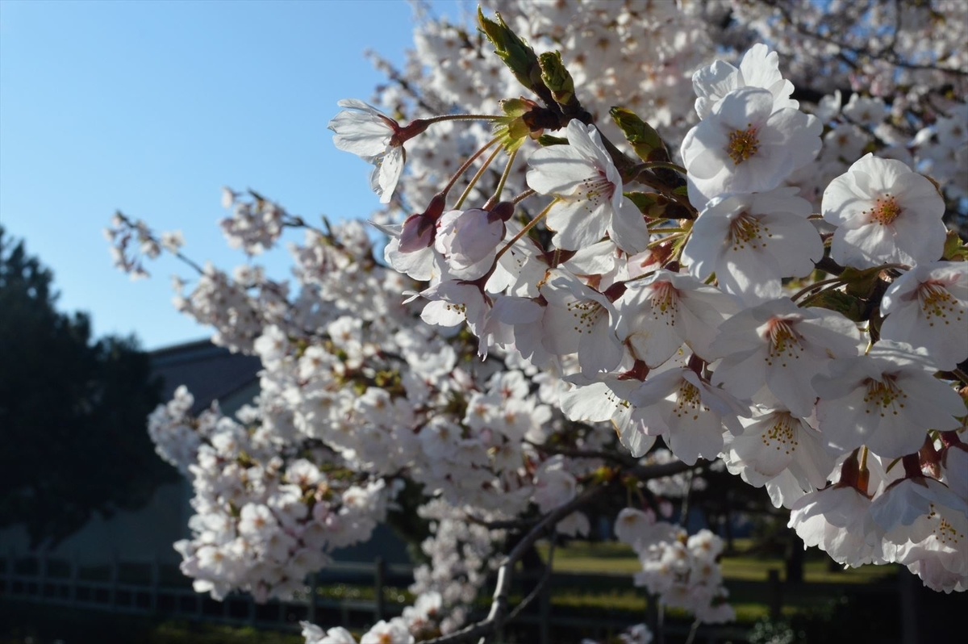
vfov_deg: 31.8
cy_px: 322
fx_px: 1128
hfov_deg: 46.4
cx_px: 484
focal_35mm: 42
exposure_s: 1/500
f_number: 11
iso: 400
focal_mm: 28
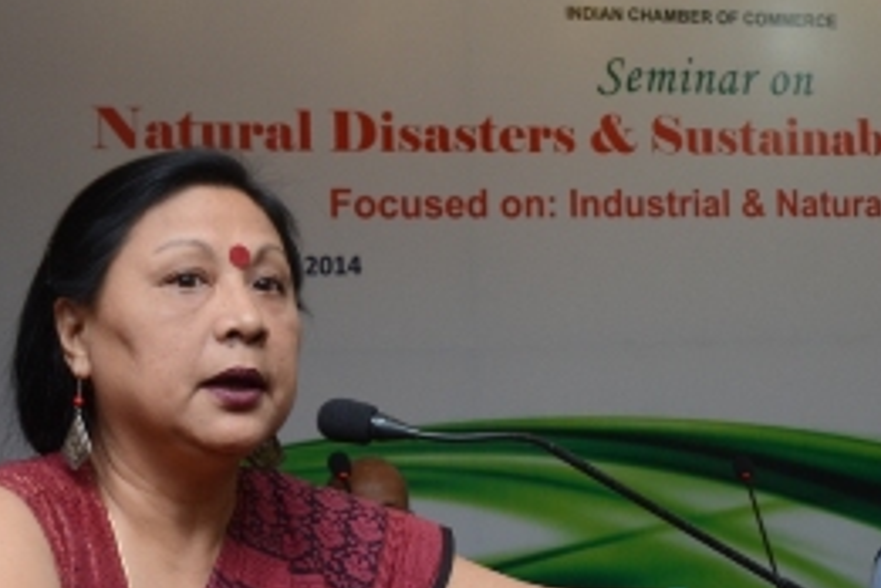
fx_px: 1762
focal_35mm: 72
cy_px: 368
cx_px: 641
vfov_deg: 18.9
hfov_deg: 27.7
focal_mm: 28
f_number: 4.5
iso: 400
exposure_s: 1/50
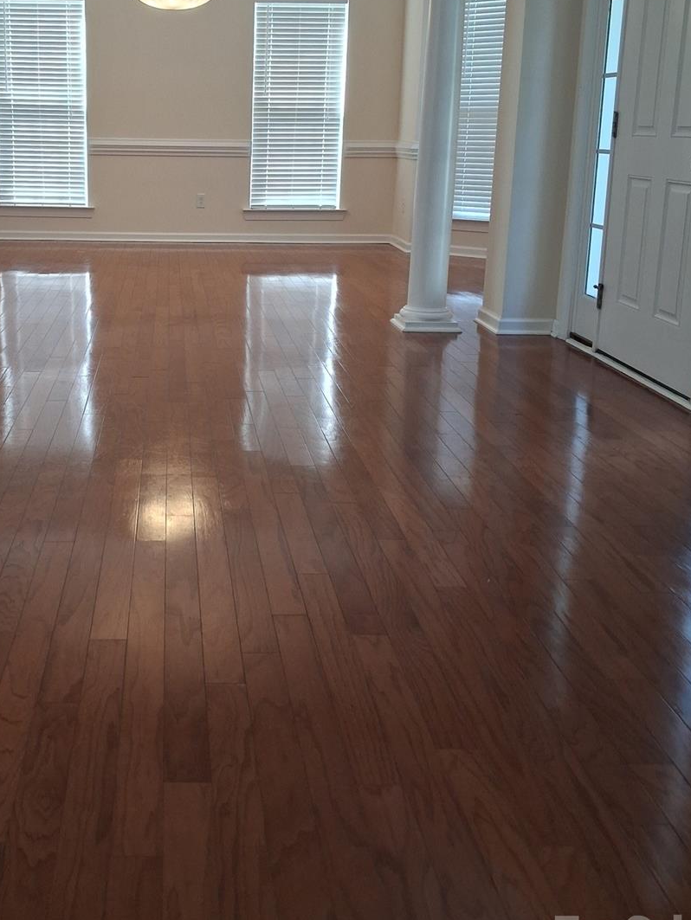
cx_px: 211
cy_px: 347
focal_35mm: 39
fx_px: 1037
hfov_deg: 36.3
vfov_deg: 47.4
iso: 250
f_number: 1.8
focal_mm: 4
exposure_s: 1/100
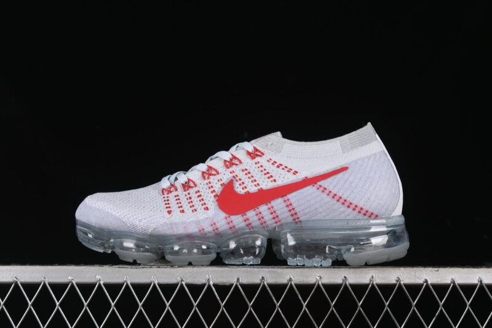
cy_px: 164
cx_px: 246
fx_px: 1025
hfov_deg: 27.0
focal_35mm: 75
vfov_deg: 18.2
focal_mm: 50
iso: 160
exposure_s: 1/80
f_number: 8
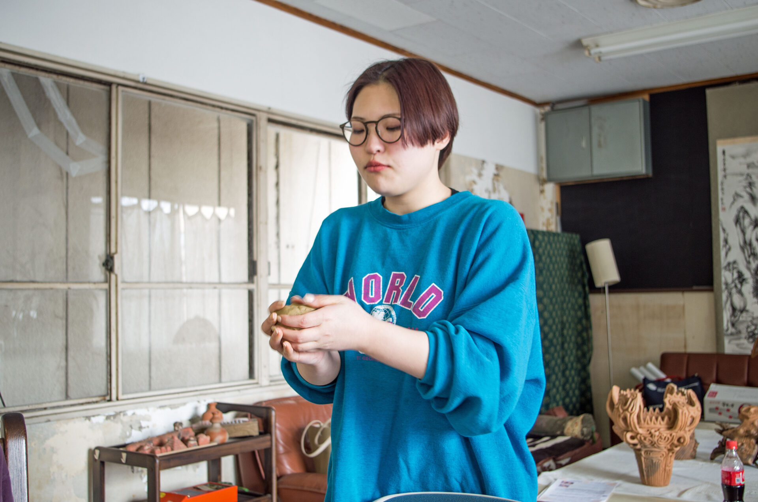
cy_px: 251
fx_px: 820
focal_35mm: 39
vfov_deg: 34.1
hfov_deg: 49.6
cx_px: 379
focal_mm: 26.25
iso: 200
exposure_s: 1/25
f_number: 4
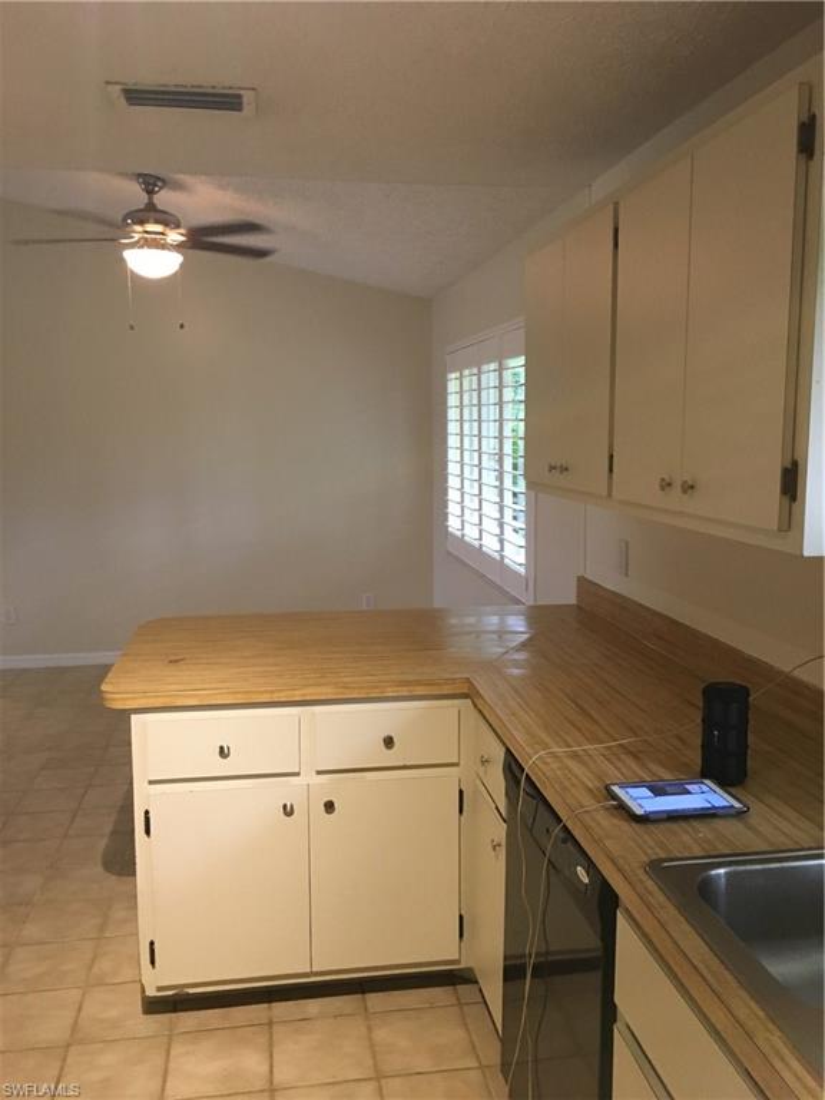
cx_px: 412
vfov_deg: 61.7
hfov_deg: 48.2
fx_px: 922
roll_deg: +2.0
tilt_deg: -6.7
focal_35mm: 29
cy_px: 550
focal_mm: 4.15
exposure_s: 1/30
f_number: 2.2
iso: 125
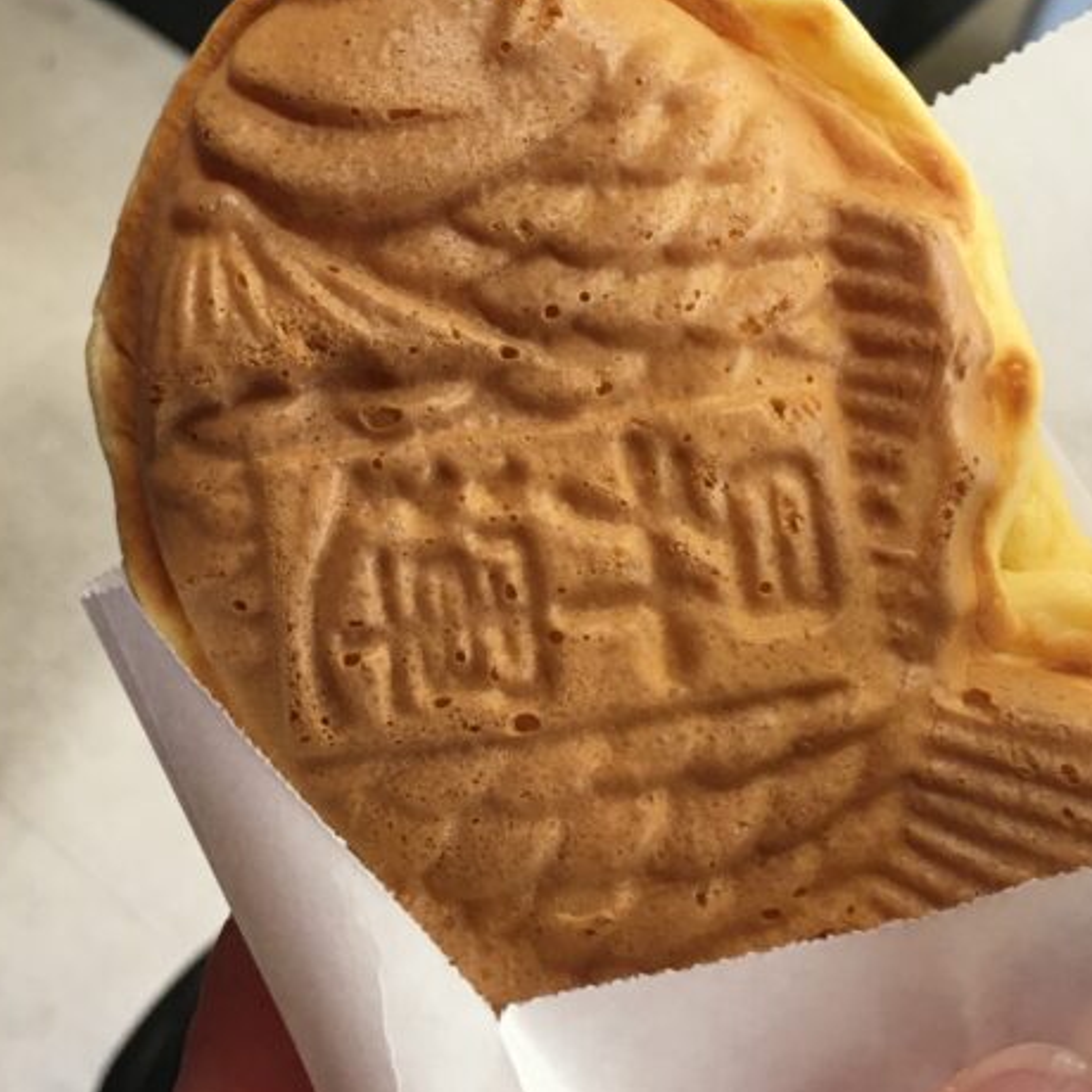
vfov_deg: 29.6
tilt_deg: -43.0
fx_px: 2034
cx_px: 463
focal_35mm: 57
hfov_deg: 30.0
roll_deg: -13.9
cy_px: 271
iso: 50
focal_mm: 4.15
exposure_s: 1/33
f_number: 2.2
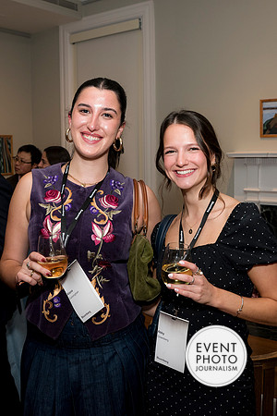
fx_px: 441
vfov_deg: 50.4
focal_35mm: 38
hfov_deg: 34.8
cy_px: 197
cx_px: 127
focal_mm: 24
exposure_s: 1/125
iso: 800
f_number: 5
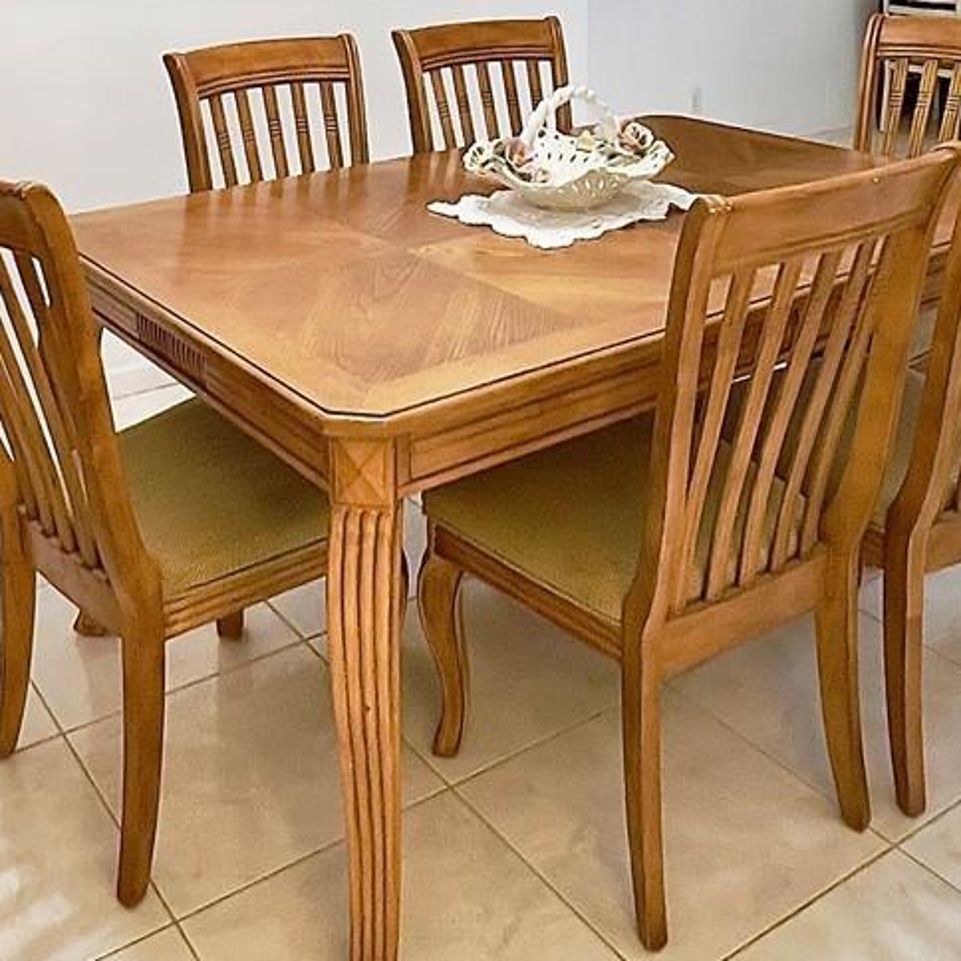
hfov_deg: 43.7
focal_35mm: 38
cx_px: 397
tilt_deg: -7.0
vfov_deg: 39.6
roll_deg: +0.5
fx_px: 1194
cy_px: 40
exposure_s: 1/120
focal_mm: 1.57
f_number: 1.8
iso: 250
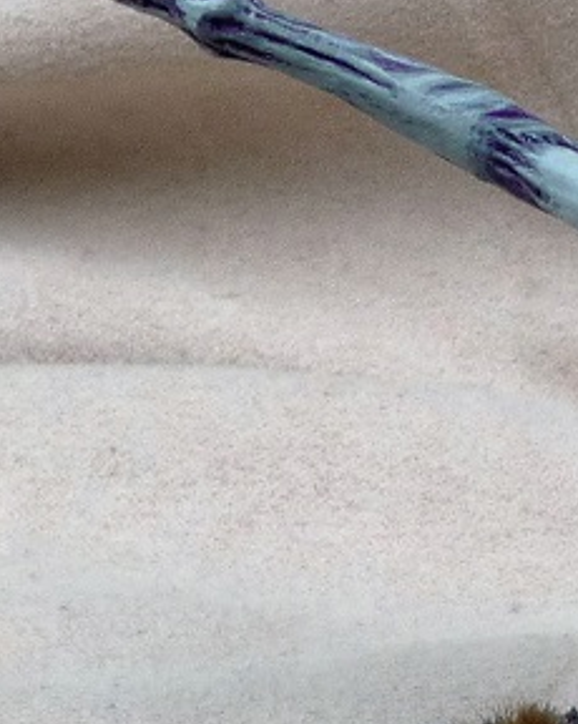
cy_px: 454
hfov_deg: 5.9
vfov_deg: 7.4
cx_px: 721
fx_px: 5587
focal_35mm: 261
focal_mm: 10.5
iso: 125
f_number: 4.5
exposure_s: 1/40
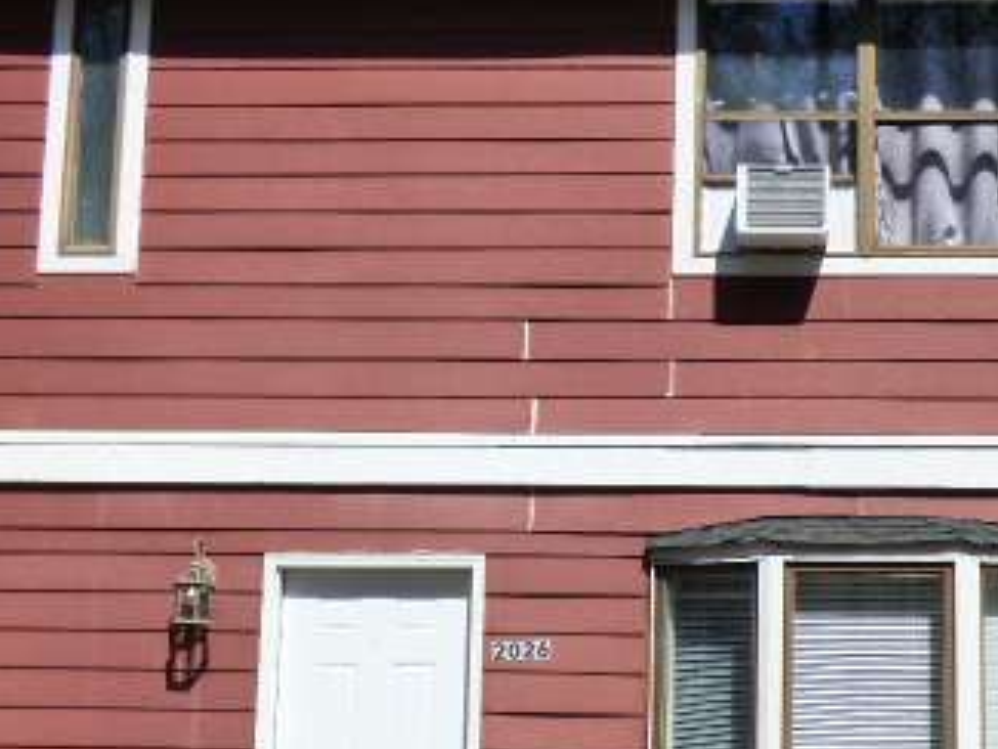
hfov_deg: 32.4
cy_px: 516
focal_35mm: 59
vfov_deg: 24.7
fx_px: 1702
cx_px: 682
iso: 250
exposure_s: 1/1600
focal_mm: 5.29
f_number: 3.3
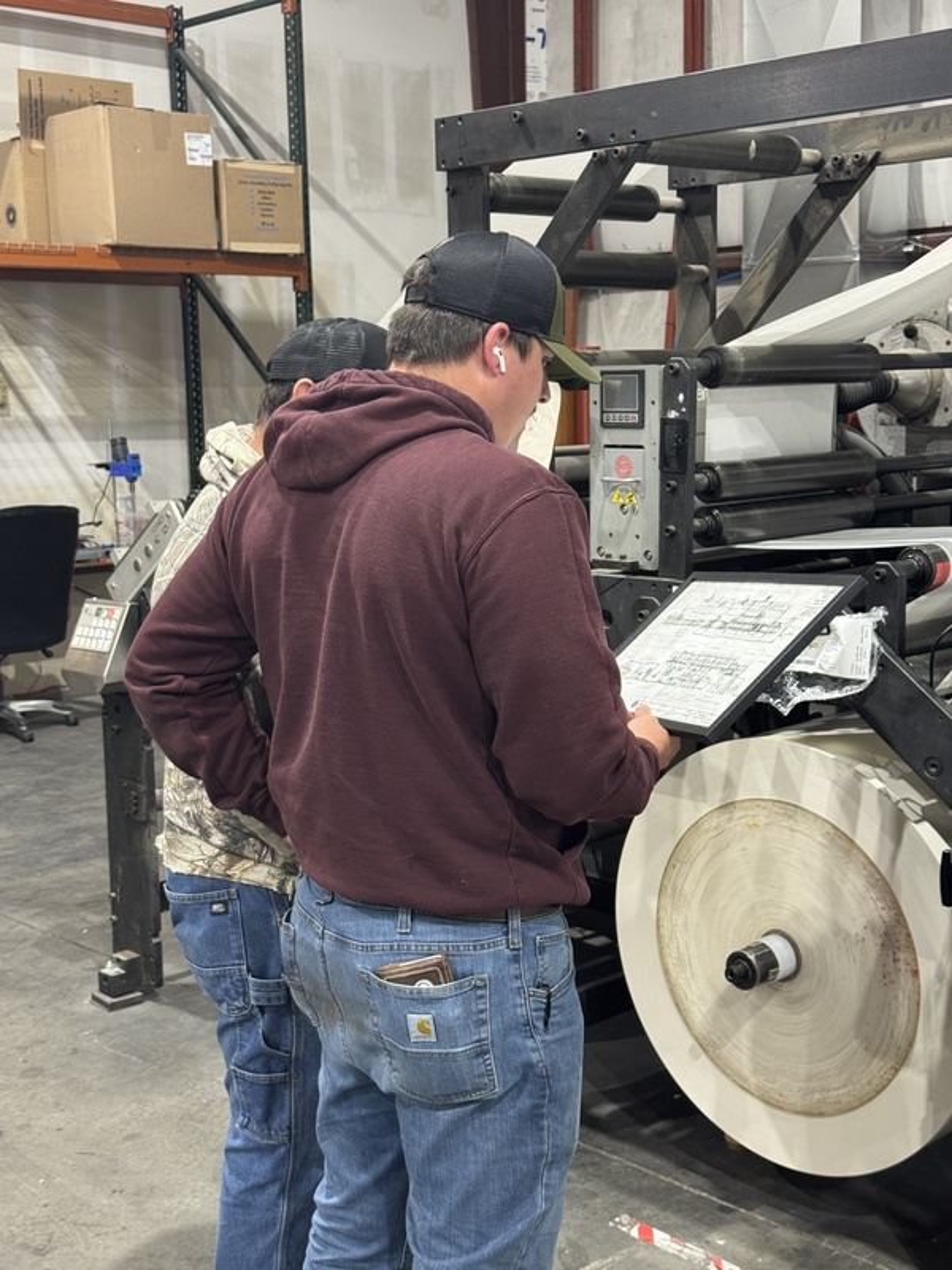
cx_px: 476
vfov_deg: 39.7
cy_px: 635
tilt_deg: -8.9
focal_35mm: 48
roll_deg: +1.2
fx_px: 1760
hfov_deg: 30.3
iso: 200
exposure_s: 1/60
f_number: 1.78
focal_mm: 6.76
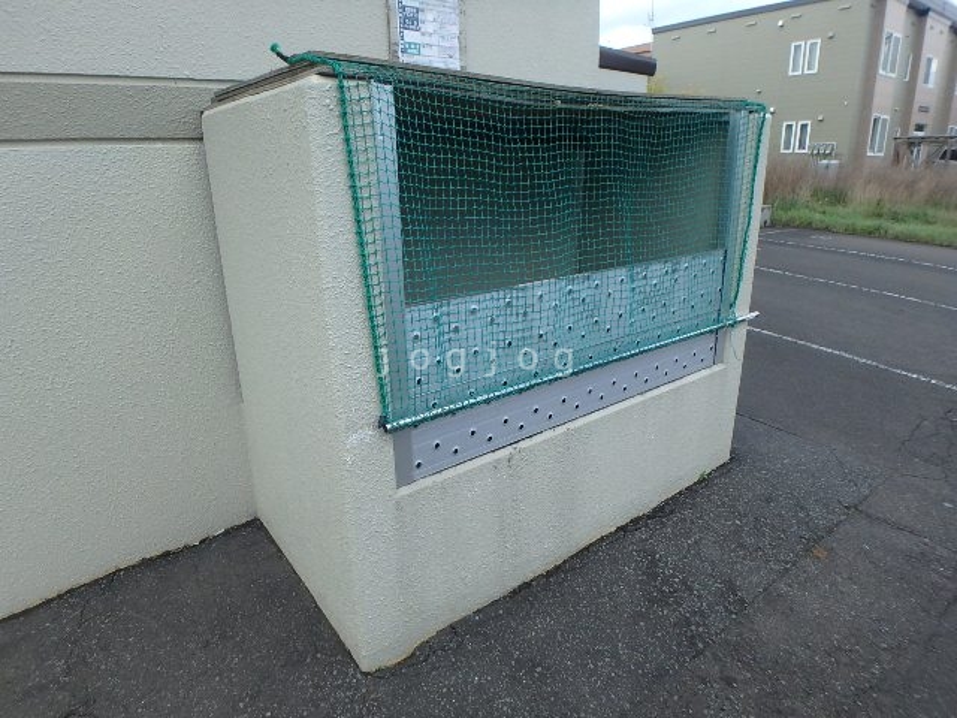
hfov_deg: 79.0
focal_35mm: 21
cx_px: 478
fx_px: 581
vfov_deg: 63.4
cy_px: 359
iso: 125
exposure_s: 1/320
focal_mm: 3.7
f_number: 3.5
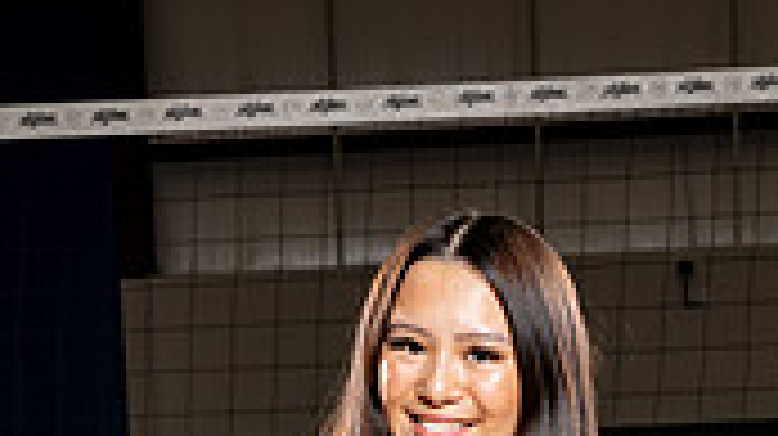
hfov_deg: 16.4
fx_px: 2700
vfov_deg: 8.6
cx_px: 360
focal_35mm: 131
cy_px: 939
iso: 100
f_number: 8
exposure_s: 1/250
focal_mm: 48
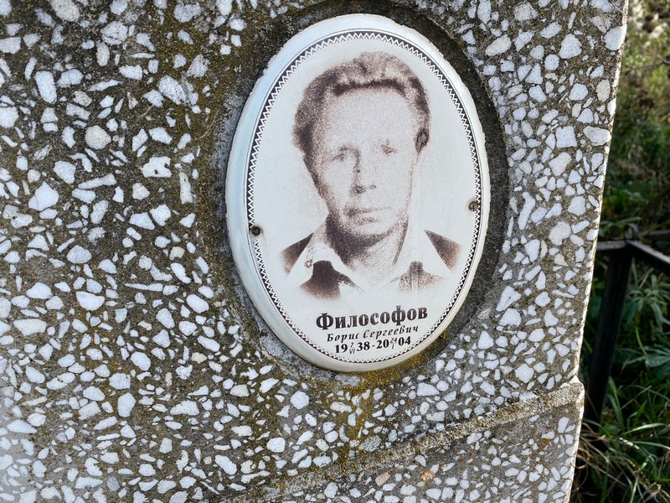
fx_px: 503
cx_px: 335
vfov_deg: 53.1
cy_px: 252
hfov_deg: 67.3
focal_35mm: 26
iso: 32
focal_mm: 4.25
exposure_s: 1/757
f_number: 1.8
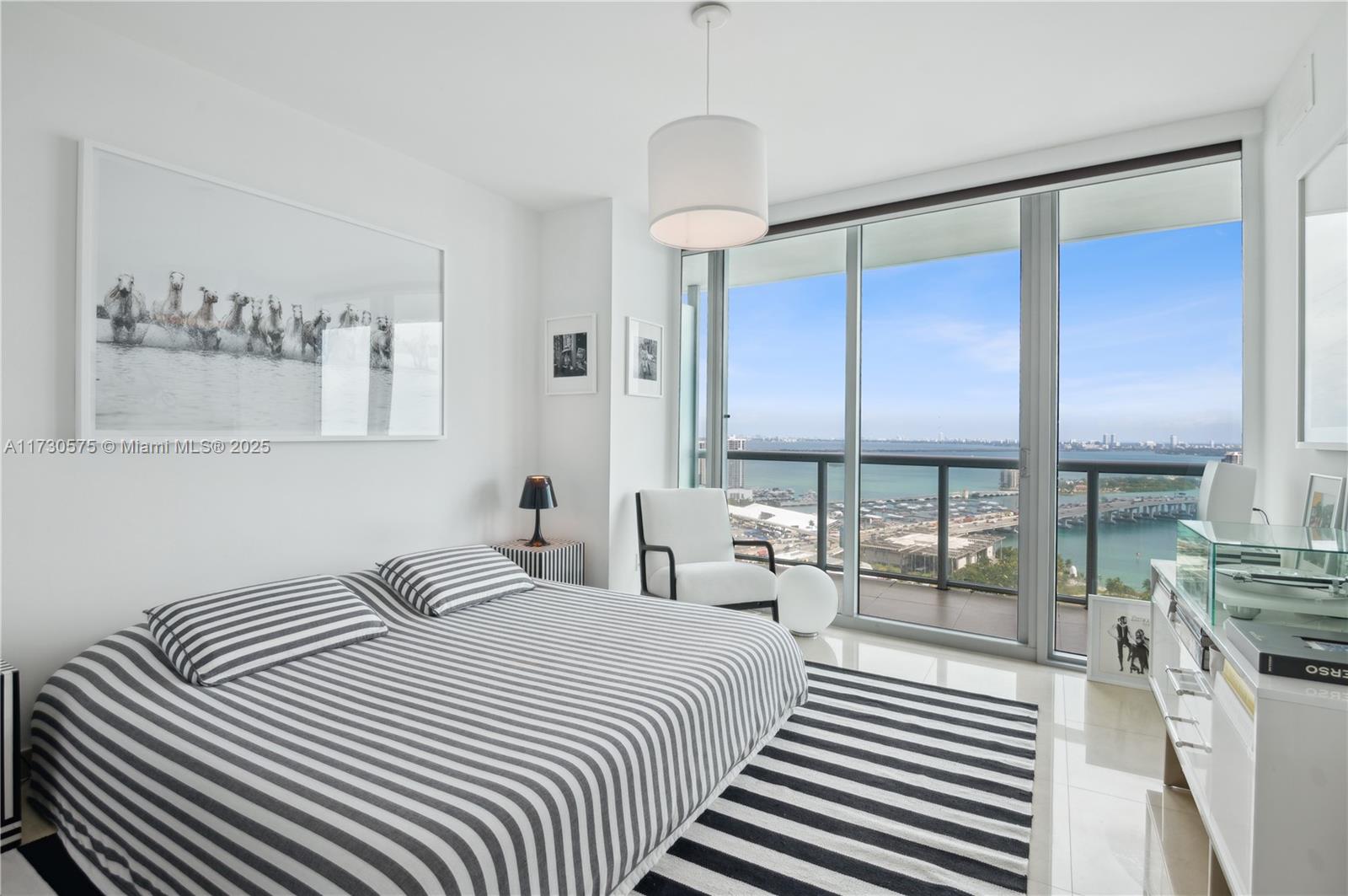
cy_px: 448
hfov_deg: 96.8
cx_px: 674
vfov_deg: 73.6
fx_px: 598
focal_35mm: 16
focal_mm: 16
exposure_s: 1/250
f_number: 8
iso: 250
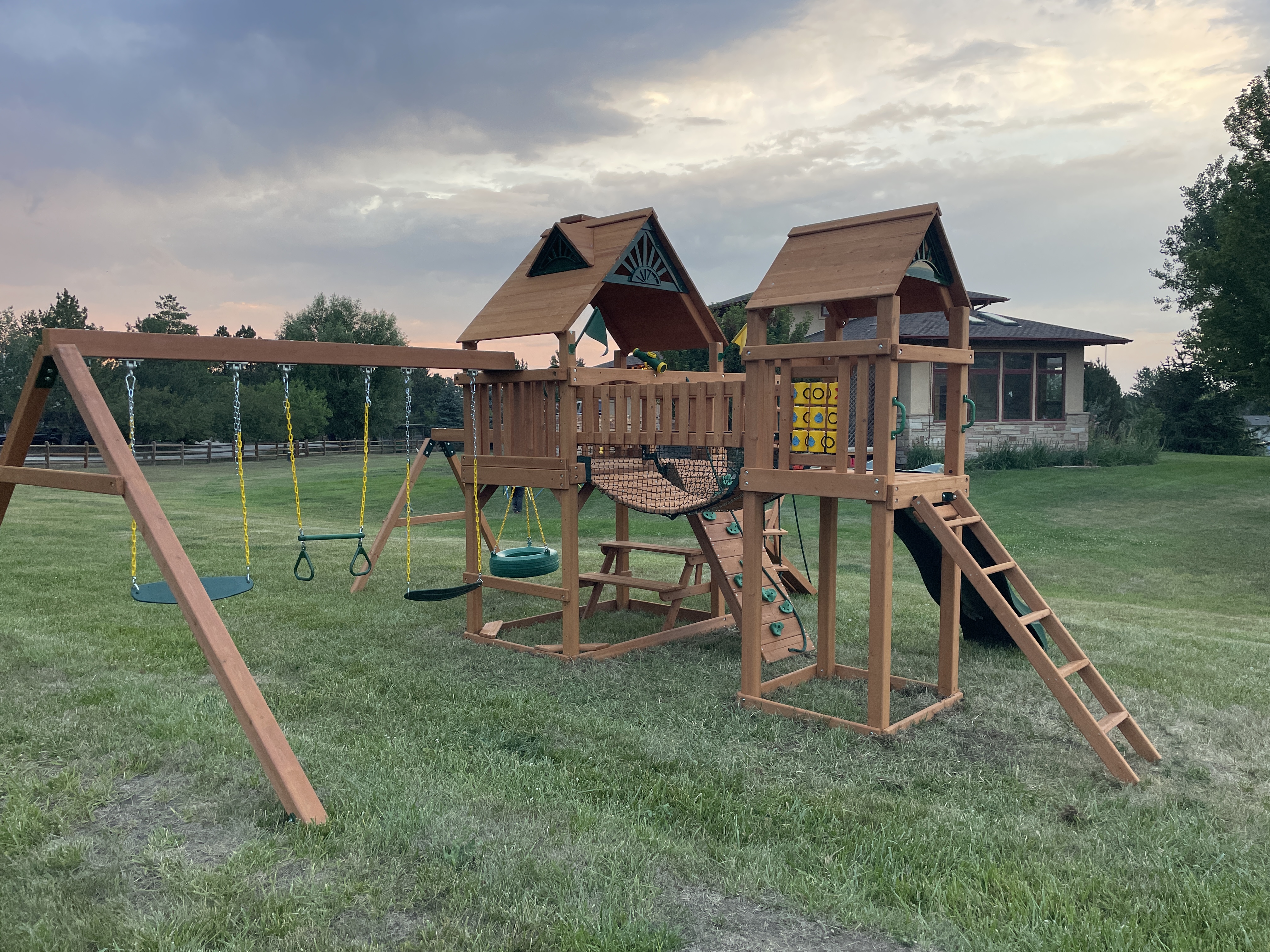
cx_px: 635
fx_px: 954
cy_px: 476
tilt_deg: -3.3
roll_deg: +0.3
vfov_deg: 53.1
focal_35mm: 26
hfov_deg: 67.3
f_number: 1.6
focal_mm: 4.2
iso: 100
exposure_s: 1/121
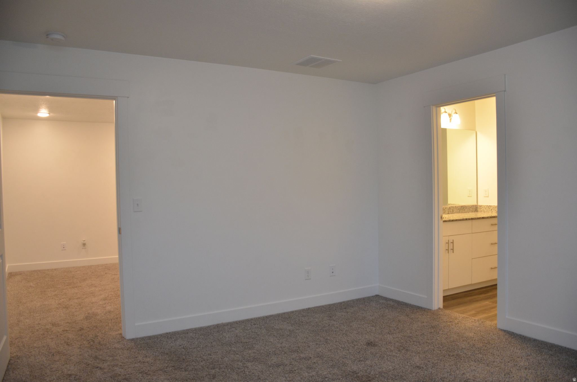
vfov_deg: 47.7
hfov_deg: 67.5
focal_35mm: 27
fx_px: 432
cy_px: 191
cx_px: 288
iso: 640
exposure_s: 1/60
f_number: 4
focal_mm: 18
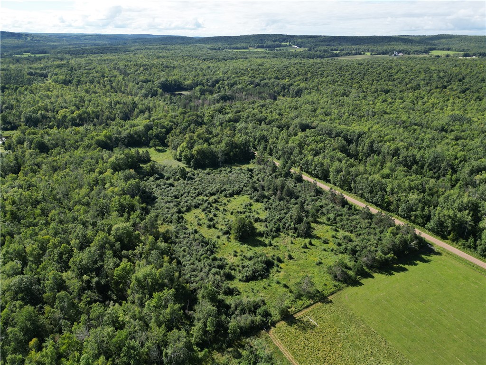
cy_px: 182
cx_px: 243
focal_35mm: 24
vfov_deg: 56.8
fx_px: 337
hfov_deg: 71.6
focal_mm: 6.72
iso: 130
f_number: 1.7
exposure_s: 1/2000
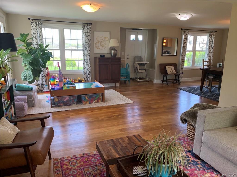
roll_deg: -1.1
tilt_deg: -11.5
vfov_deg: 53.1
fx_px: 178
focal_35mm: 26
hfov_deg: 67.3
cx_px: 118
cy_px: 88
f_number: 1.8
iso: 64
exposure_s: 1/60
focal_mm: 4.25
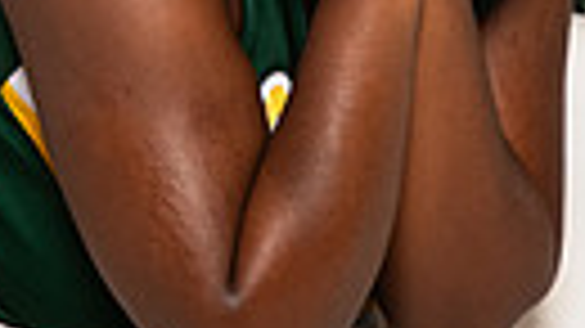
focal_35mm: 236
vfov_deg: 5.0
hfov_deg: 9.1
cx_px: 32
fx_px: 3659
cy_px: -539
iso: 800
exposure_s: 1/320
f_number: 7.1
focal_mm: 65
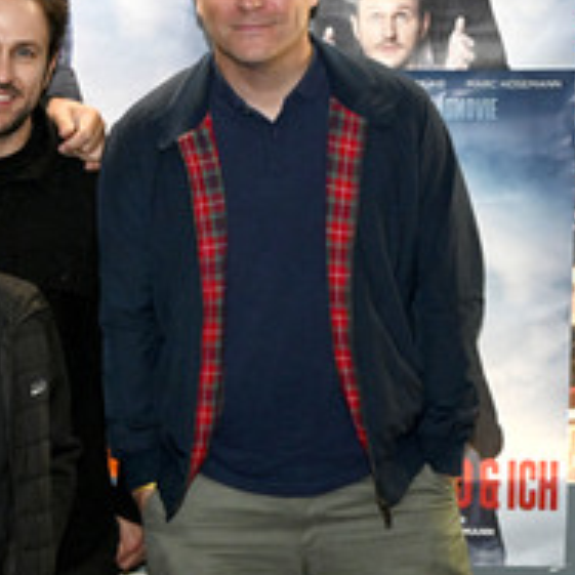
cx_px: -14
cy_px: 246
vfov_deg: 14.2
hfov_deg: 13.9
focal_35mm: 123
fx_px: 2312
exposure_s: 1/200
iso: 5000
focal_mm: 60
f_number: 6
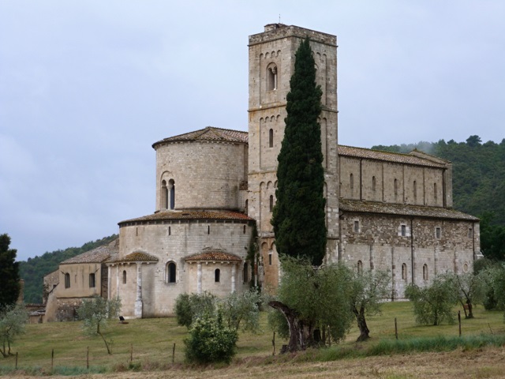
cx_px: 252
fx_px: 1109
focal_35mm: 76
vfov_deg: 19.4
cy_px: 190
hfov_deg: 25.7
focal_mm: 13.6
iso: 100
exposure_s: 1/200
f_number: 4.7
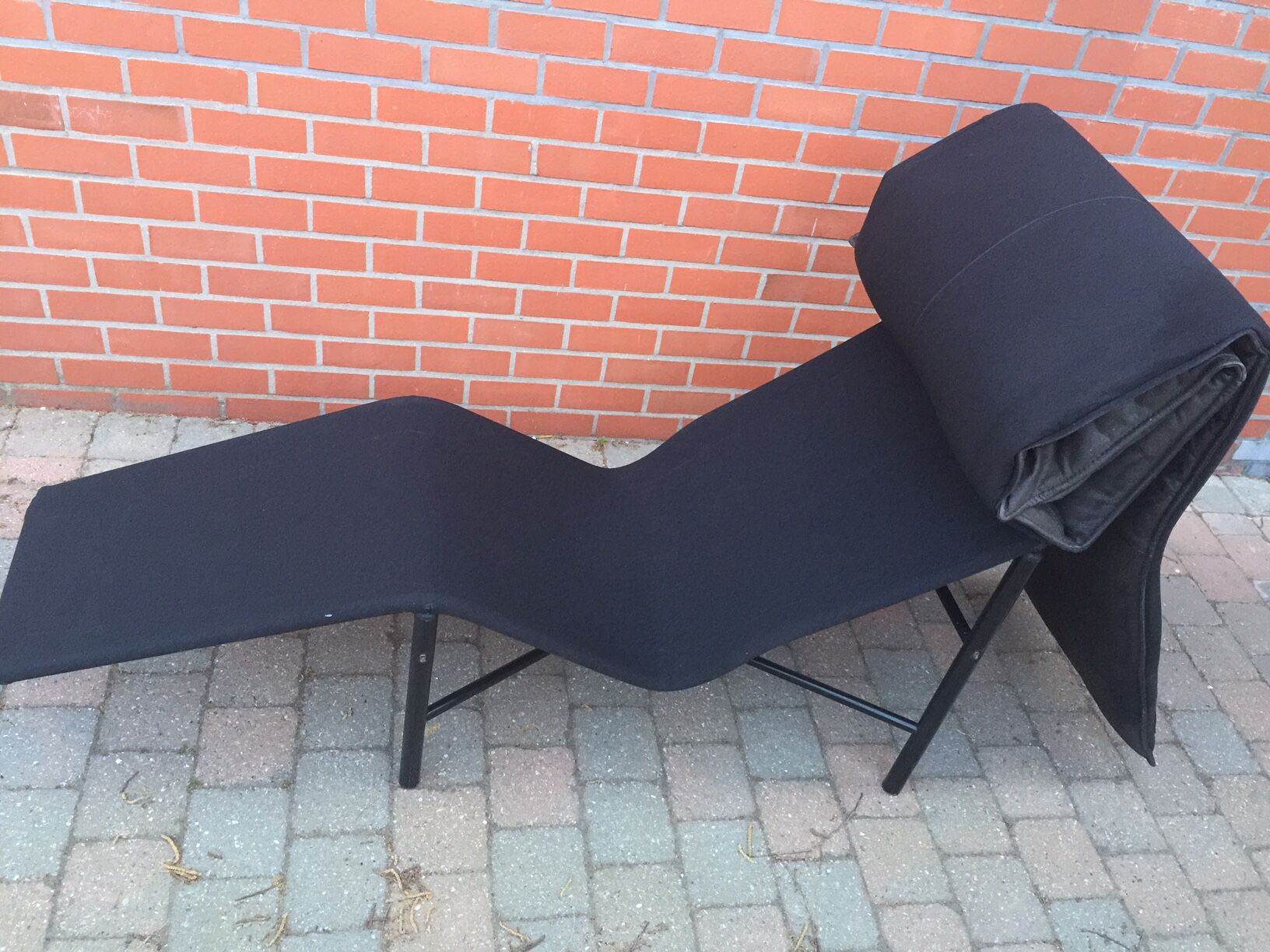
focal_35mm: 29
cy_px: 476
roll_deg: -13.2
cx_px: 635
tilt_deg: -40.4
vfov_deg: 48.2
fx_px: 1064
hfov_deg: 61.7
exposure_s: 1/17
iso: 160
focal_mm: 4.15
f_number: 2.2
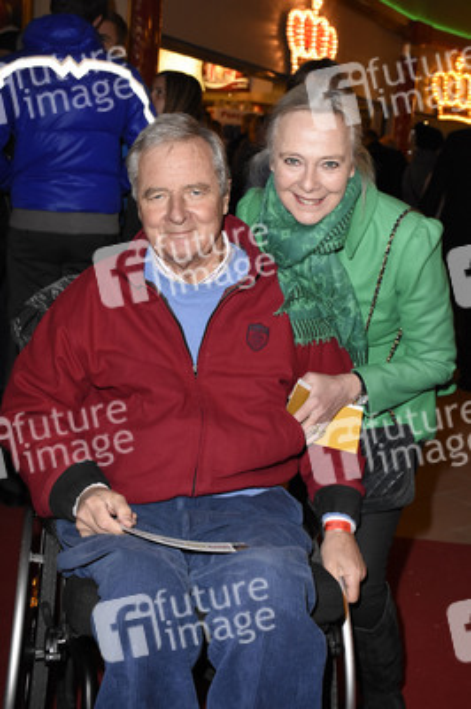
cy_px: 354
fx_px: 944
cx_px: 236
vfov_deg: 41.1
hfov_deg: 28.0
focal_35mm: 48
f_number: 6.3
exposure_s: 1/125
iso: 2500
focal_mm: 32
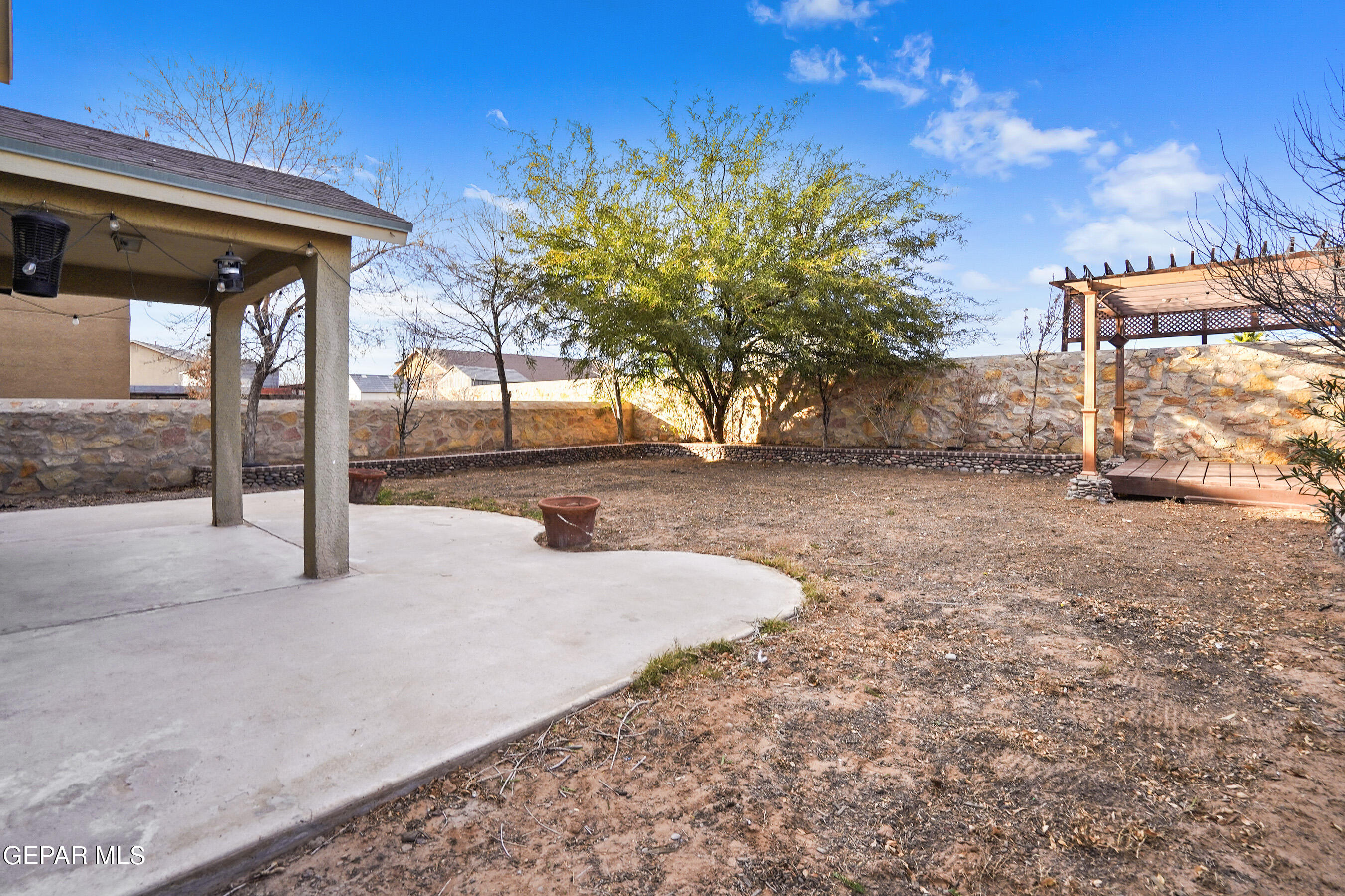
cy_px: 448
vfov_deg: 73.7
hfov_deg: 96.7
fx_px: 598
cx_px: 672
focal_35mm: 16
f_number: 8
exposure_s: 1/100
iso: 400
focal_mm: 16
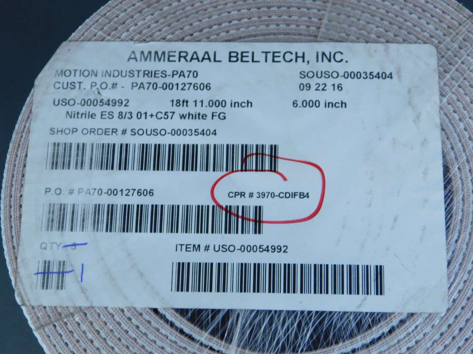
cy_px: 177
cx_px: 236
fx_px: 806
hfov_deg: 32.7
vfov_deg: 24.8
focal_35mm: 59
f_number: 4
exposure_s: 1/100
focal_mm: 10.4
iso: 125
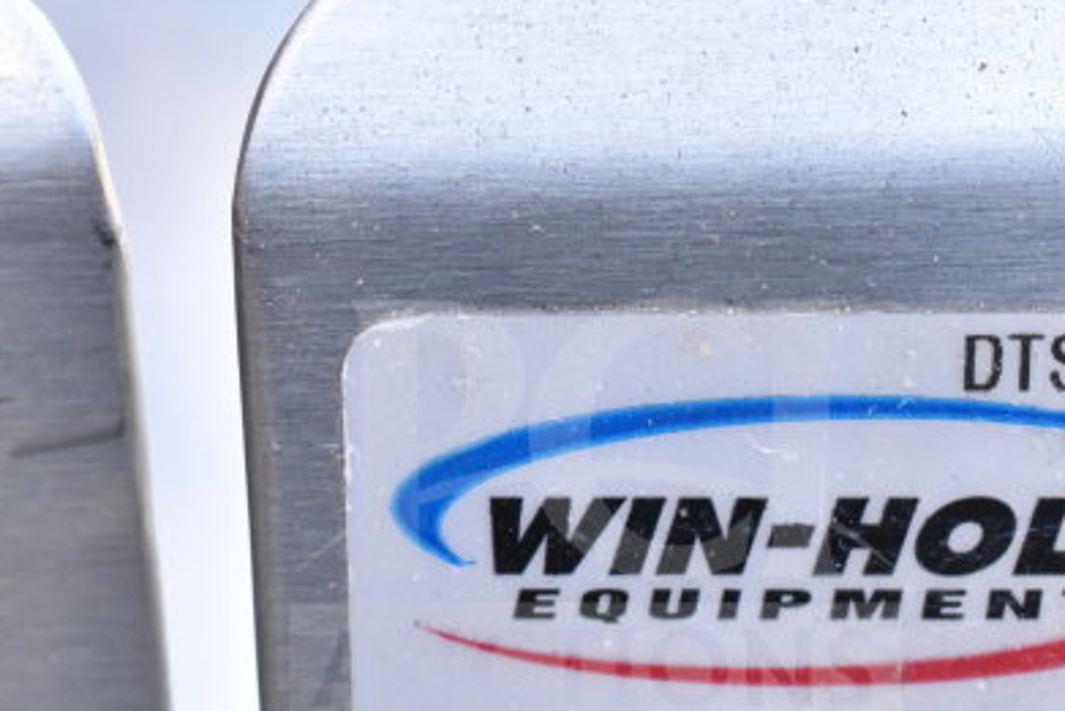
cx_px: 594
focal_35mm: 129
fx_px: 3811
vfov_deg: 10.6
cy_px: 516
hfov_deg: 15.9
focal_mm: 55
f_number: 11
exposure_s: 1/500
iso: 6400
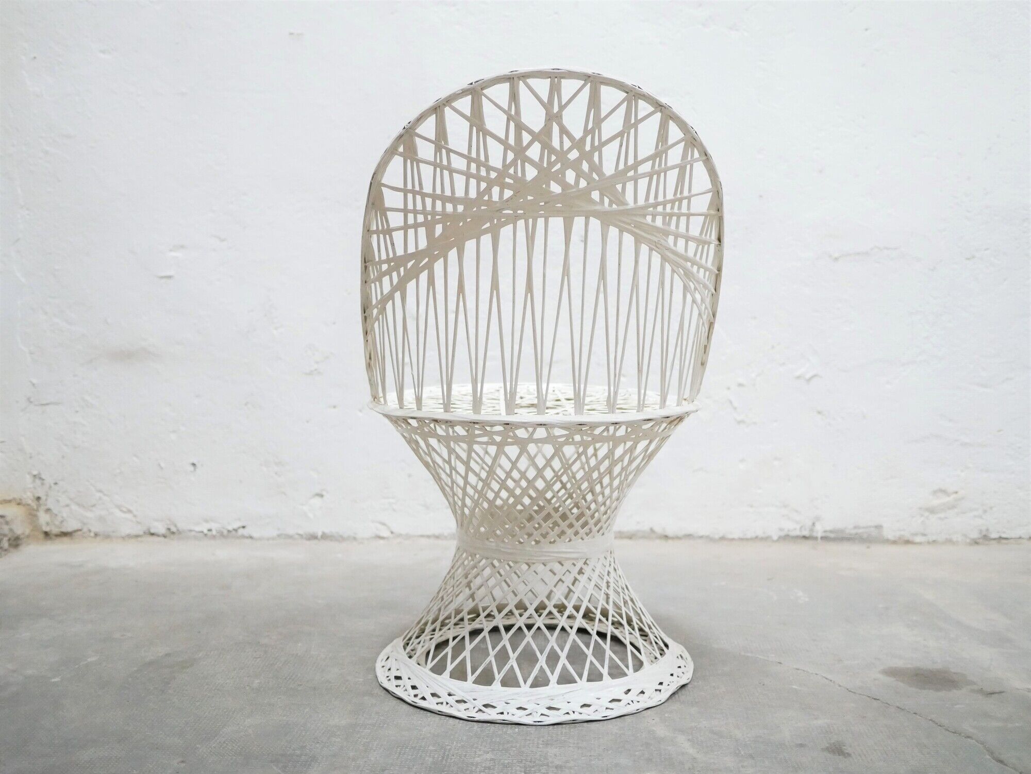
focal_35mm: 40
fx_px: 1192
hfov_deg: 46.8
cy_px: 387
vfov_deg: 36.0
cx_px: 516
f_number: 1.7
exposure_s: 1/60
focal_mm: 20
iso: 2500
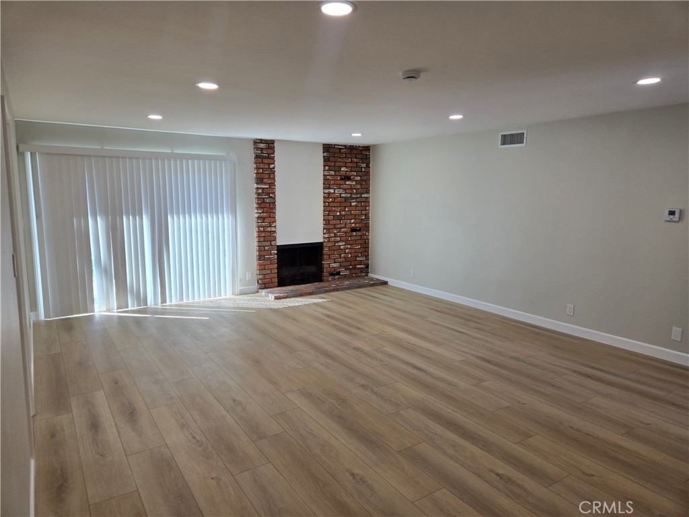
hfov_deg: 73.9
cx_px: 344
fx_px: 458
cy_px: 258
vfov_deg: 58.9
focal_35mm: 23
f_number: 1.8
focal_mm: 5.4
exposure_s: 1/120
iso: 40
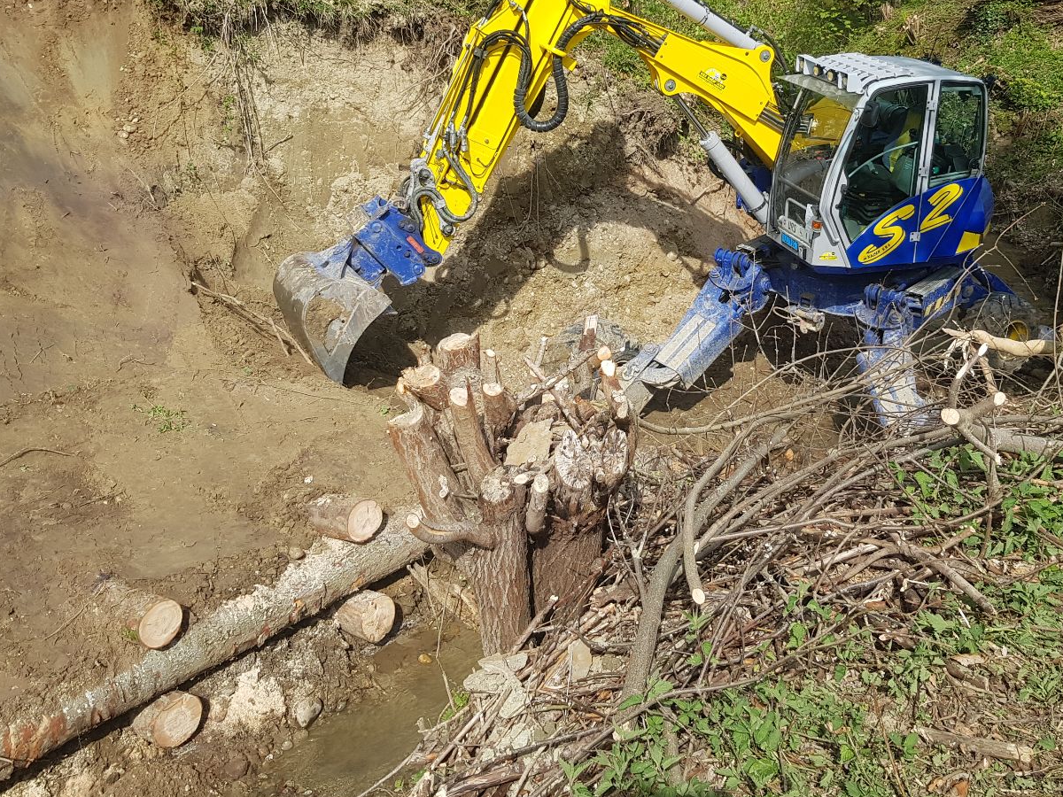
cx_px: 619
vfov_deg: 36.2
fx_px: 1198
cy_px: 223
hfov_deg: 47.7
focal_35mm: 39
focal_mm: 4.2
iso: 40
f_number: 1.7
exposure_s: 1/1464
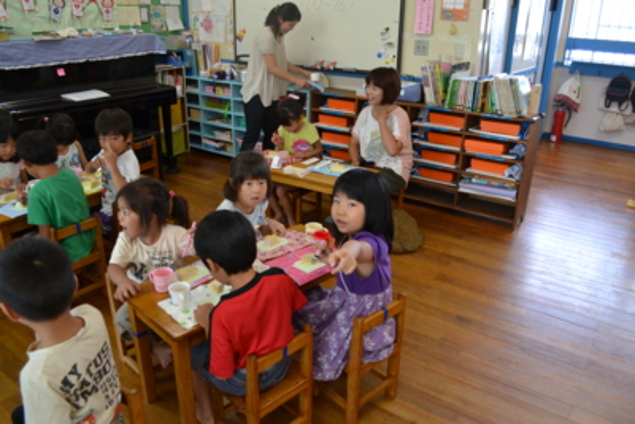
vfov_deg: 48.0
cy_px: 212
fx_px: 476
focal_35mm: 27
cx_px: 318
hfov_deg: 67.4
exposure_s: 1/60
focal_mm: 18
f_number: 4
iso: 400
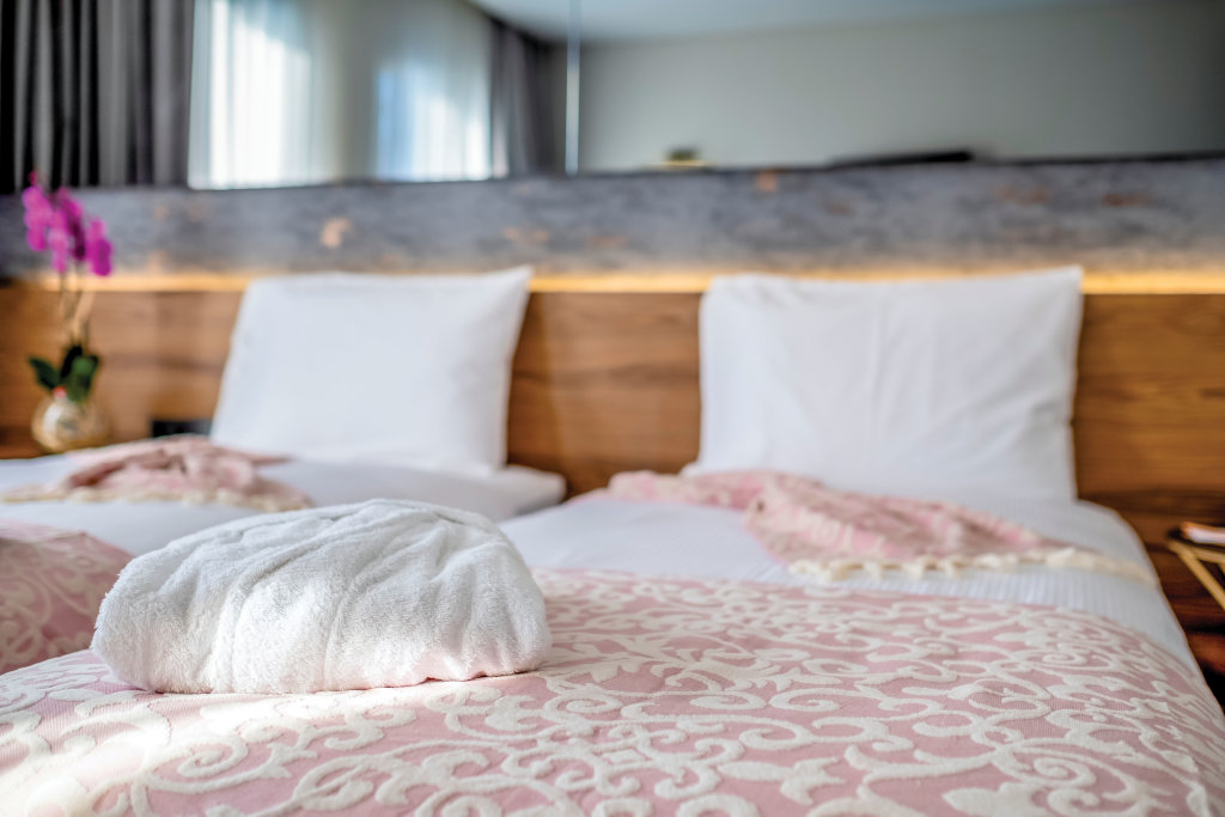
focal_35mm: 35
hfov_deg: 54.4
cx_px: 612
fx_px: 1191
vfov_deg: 37.9
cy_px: 408
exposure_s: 1/250
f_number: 2
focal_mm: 23
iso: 400
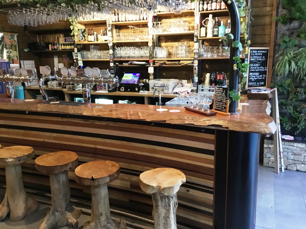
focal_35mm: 31
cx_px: 153
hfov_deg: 58.4
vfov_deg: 45.4
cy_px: 114
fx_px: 274
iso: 320
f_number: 2.4
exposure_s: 1/17
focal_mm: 3.3
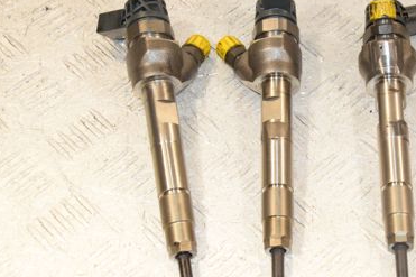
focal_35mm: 88
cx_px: 352
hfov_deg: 22.7
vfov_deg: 15.5
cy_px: 121
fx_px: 1016
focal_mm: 34
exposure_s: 1/200
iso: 1600
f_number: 7.1
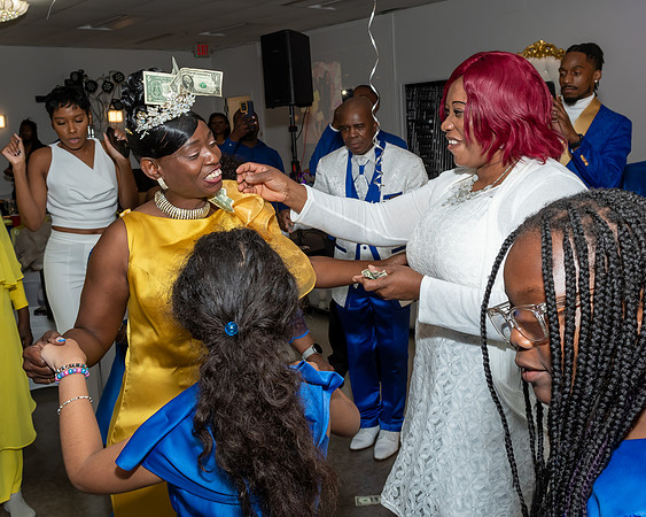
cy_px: 222
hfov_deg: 51.2
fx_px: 673
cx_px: 318
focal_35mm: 35
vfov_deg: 41.9
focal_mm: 17
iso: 500
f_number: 6.3
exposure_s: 1/250
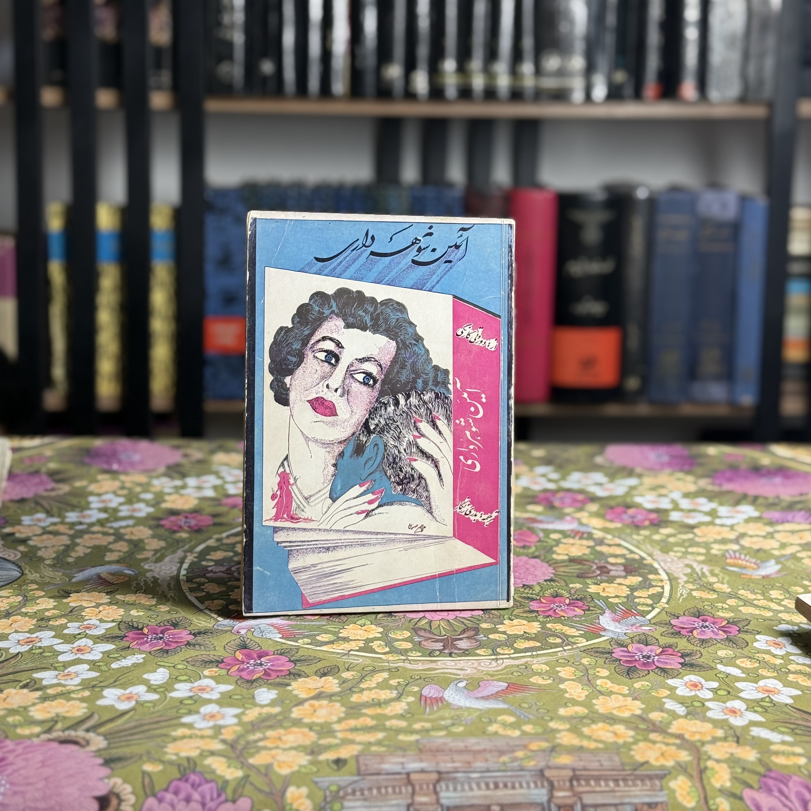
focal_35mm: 57
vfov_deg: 29.9
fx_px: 1511
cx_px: 405
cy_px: 282
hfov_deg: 30.0
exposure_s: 1/100
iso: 50
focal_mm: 6.76
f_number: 1.78
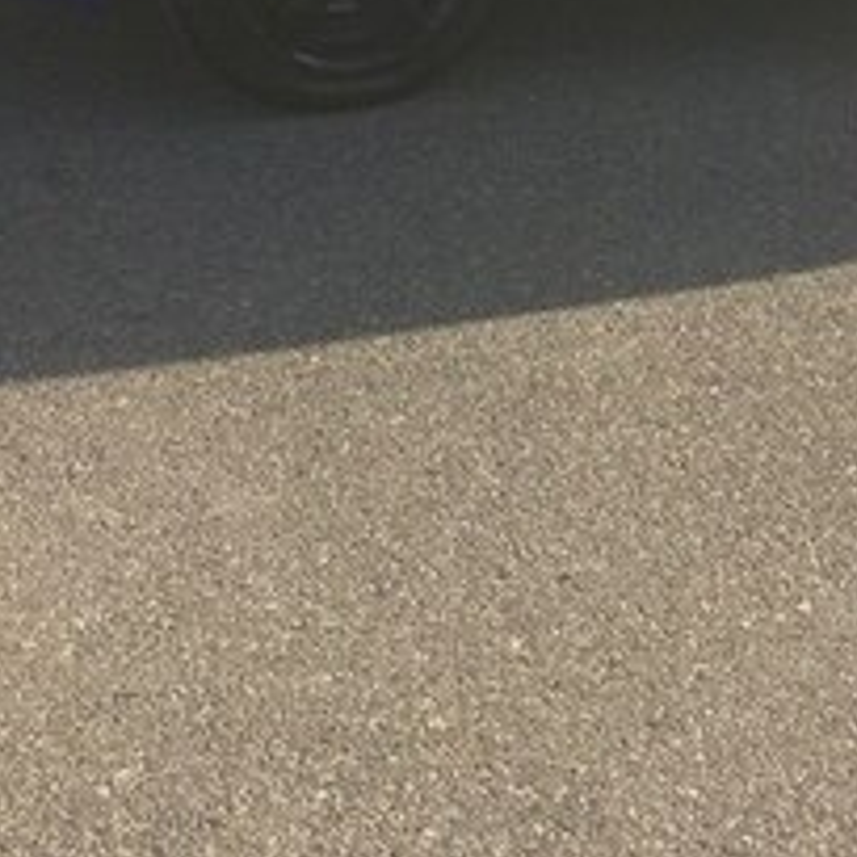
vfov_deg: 19.9
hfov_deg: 20.6
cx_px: 706
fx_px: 2325
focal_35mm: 83
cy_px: -103
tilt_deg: -15.6
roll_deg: -2.8
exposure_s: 1/1466
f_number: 2.2
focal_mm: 4.15
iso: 32
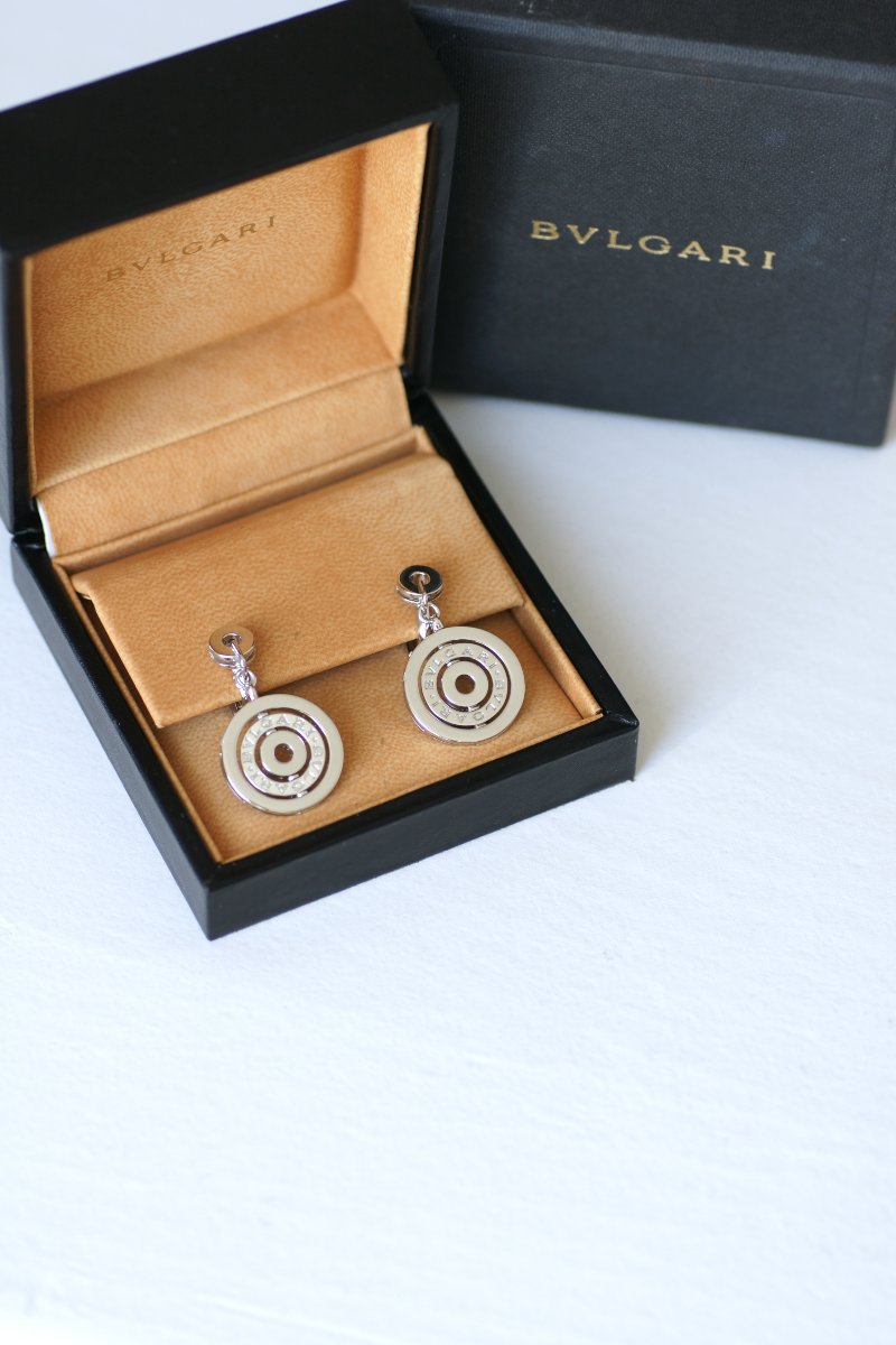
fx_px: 3920
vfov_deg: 19.5
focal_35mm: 105
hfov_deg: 13.0
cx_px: 448
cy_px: 672
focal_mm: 70
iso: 200
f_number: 3.2
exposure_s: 1/125
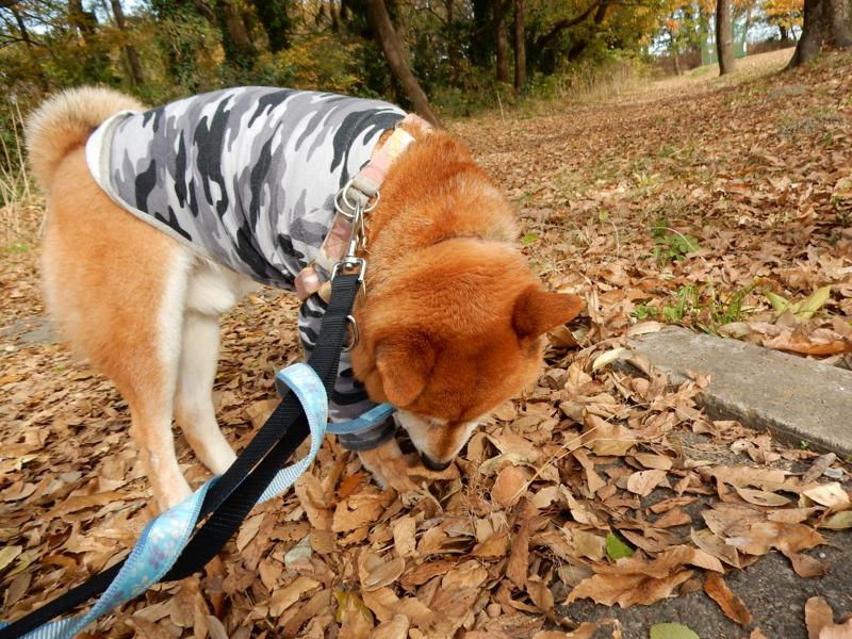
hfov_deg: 69.4
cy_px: 320
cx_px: 426
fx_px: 615
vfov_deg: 54.9
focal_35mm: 25
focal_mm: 4.5
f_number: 3.7
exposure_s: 1/320
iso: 125
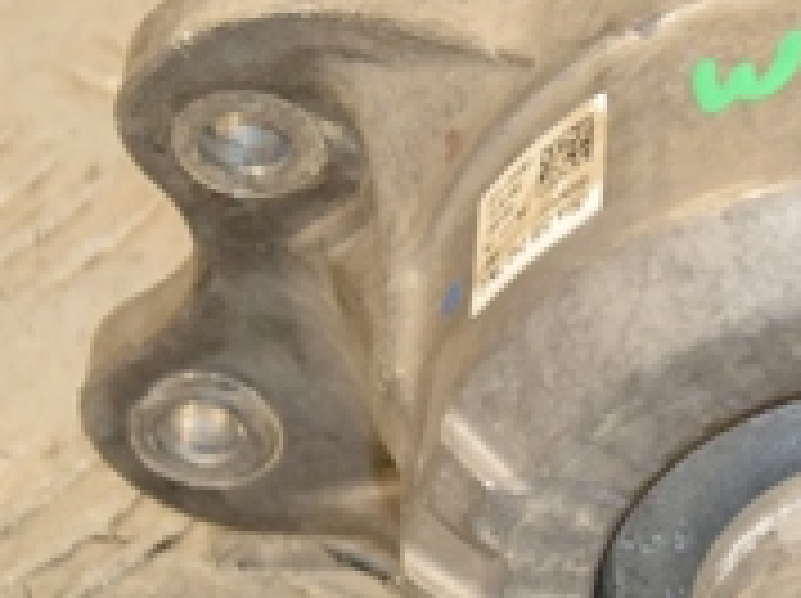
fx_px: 9006
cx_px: 900
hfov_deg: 5.1
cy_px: 333
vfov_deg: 3.8
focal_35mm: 390
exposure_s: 1/125
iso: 800
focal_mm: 75
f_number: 5.3
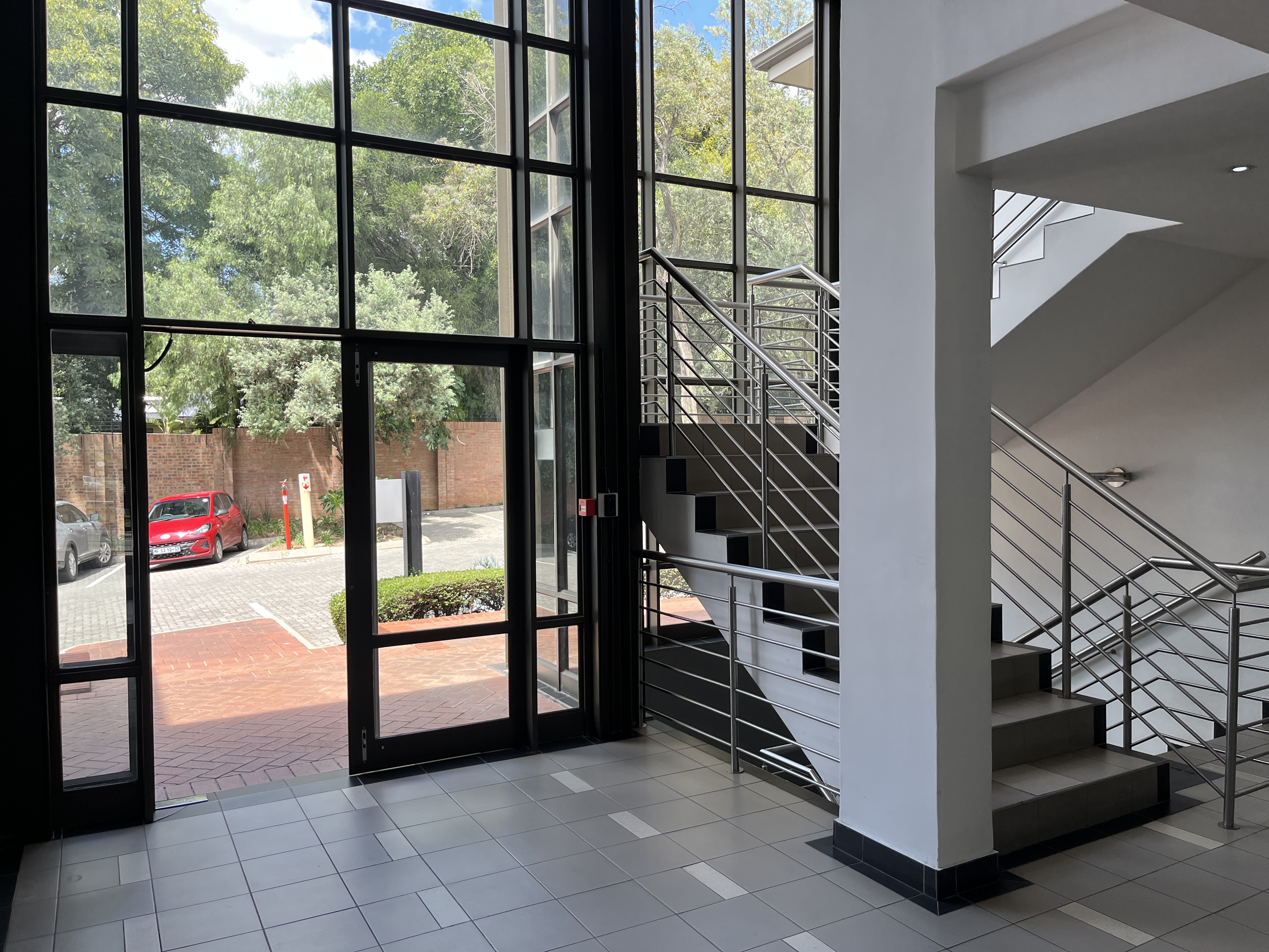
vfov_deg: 53.1
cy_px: 476
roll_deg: +0.6
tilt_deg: -2.6
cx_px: 634
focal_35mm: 26
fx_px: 953
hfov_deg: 67.3
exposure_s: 1/324
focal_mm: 5.1
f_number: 1.6
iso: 50
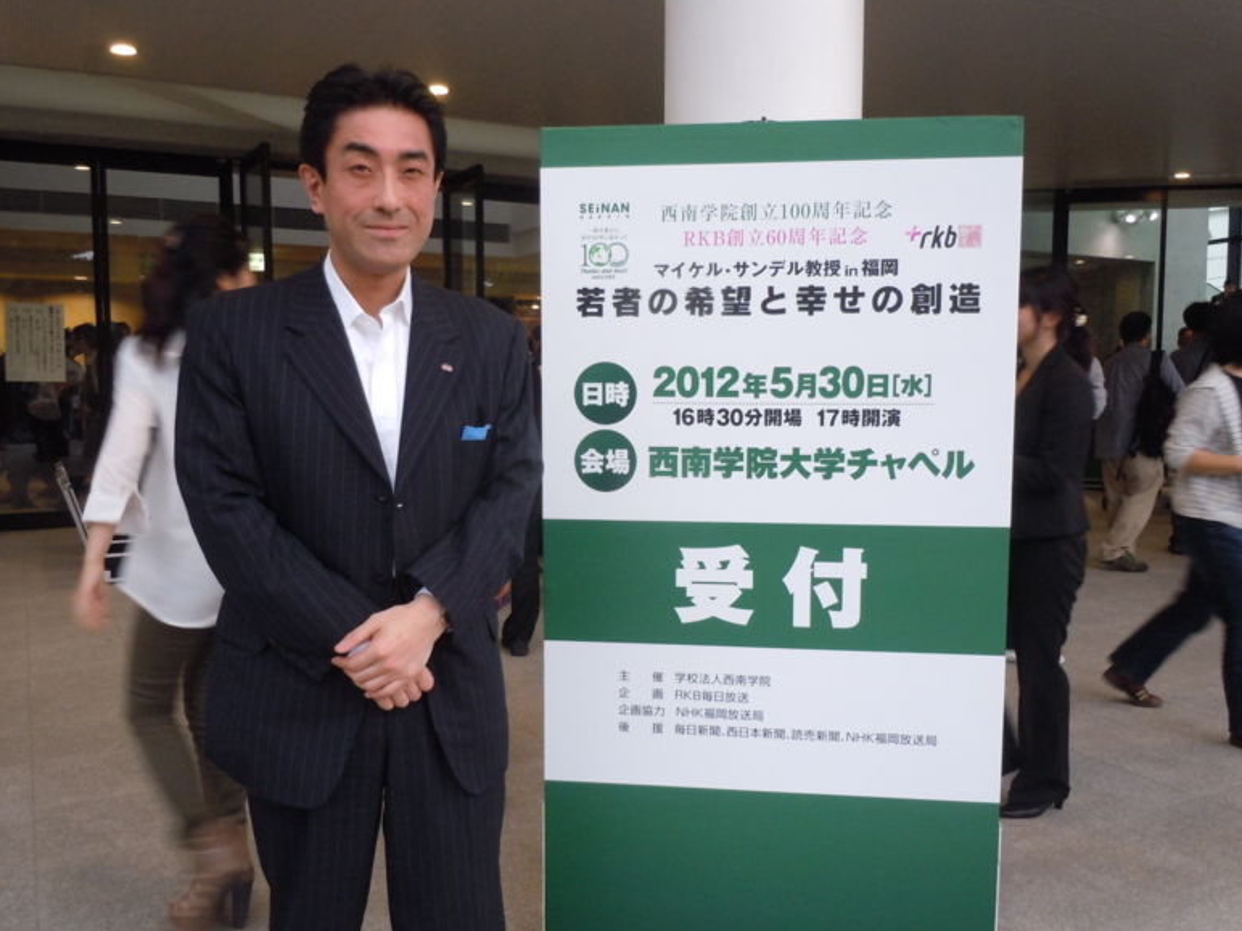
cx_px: 602
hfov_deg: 61.6
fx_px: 1041
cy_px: 474
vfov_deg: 48.2
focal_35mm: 29
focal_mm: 5
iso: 400
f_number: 3.7
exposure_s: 1/40
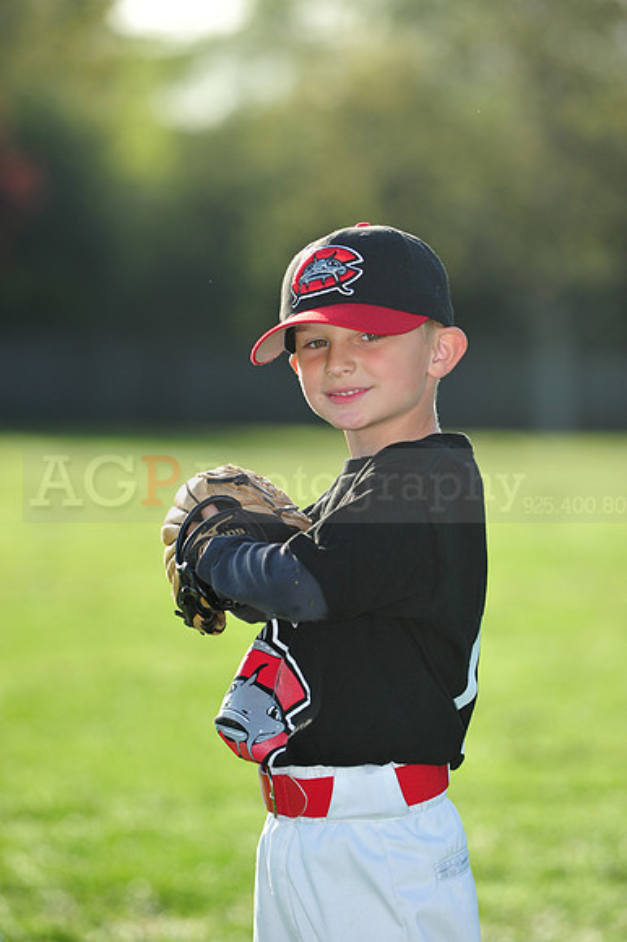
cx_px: 314
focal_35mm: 200
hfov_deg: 6.9
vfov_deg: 10.3
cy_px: 471
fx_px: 5231
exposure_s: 1/1250
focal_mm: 200
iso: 400
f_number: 5
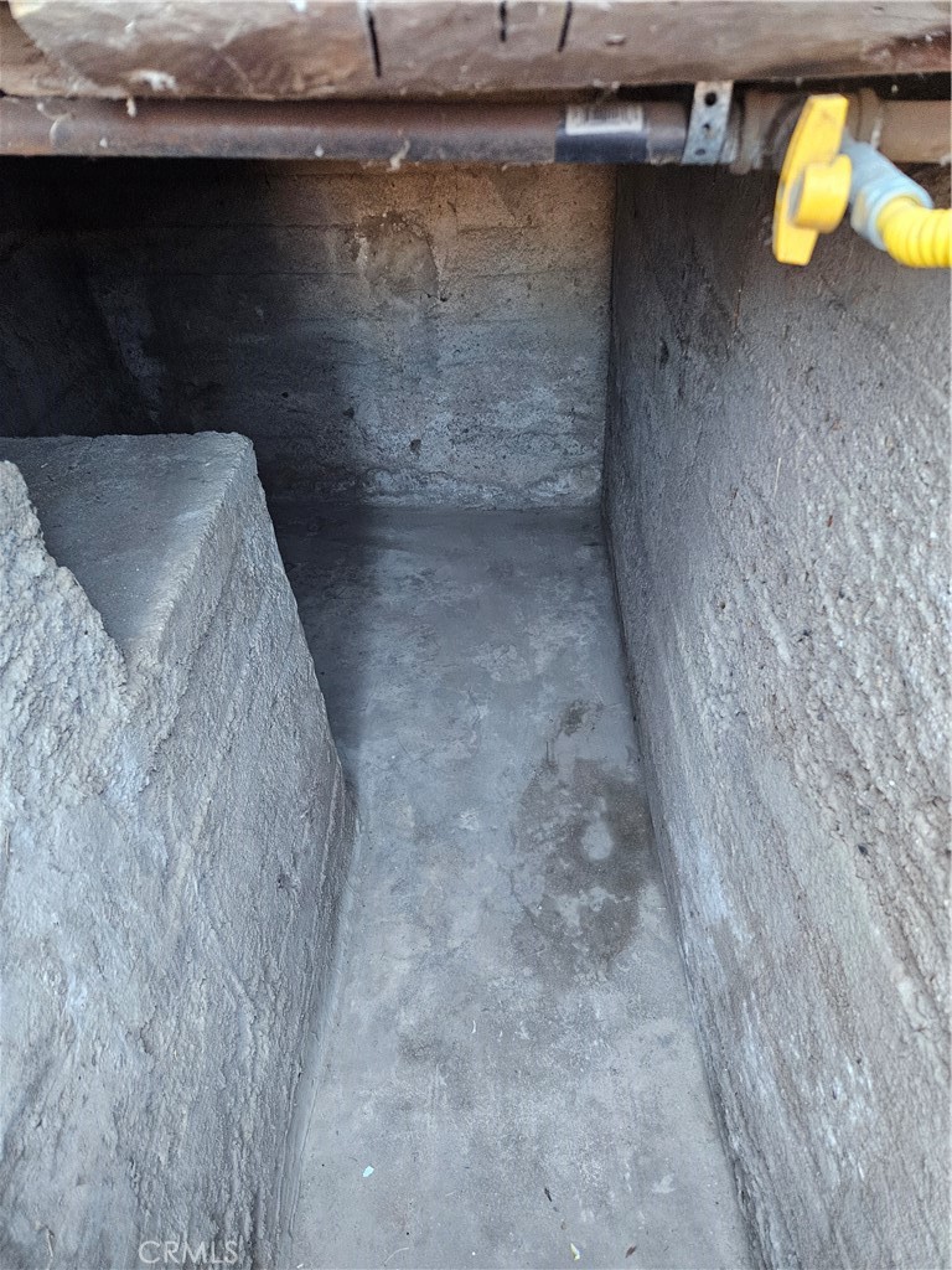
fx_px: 843
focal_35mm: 23
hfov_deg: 58.9
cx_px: 476
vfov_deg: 73.9
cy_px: 635
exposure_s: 1/120
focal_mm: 5.4
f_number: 1.8
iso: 800
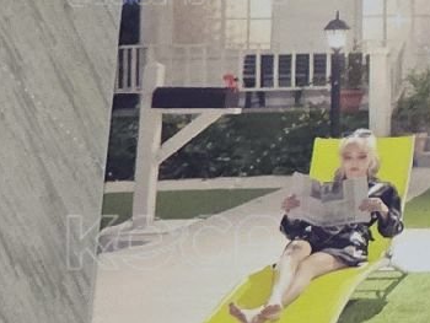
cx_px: 1135
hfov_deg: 5.0
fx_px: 4699
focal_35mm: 378
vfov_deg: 3.9
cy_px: 462
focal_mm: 7.9
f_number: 2.4
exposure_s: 1/30
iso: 800
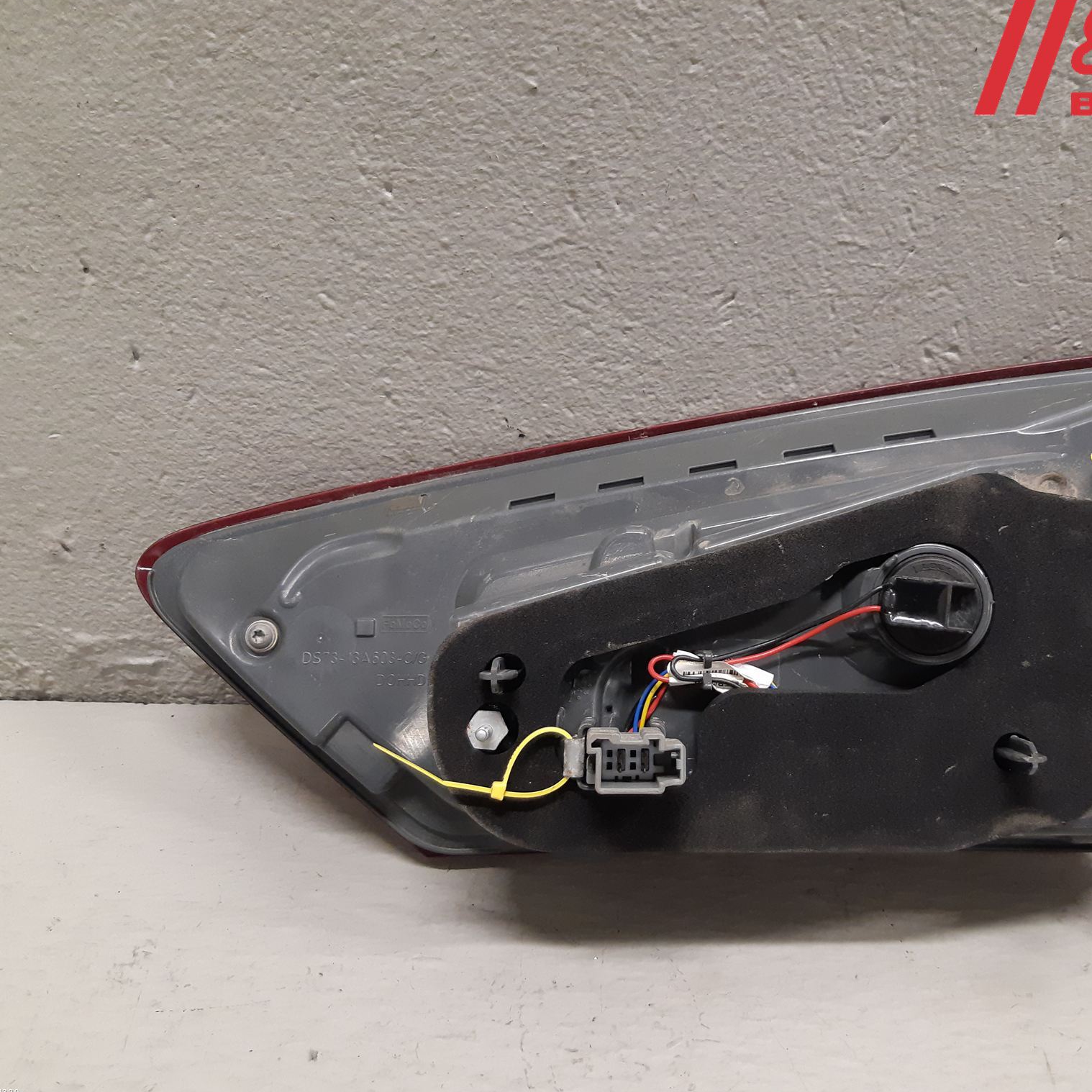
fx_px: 1106
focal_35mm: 31
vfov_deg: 52.5
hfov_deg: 52.0
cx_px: 679
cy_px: 546
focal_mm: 3.93
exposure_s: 1/50
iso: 200
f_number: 1.7
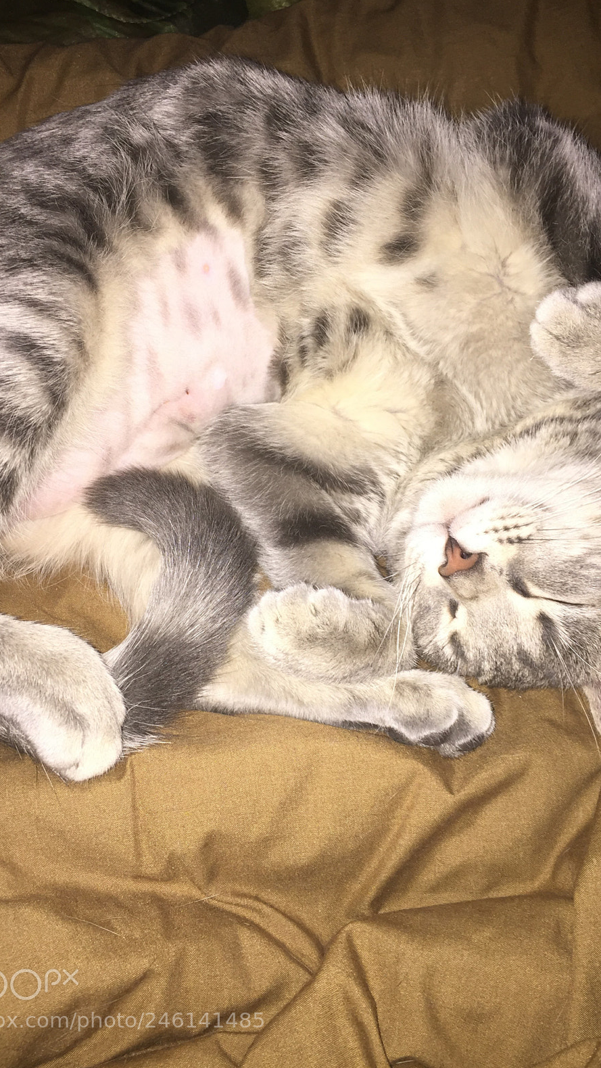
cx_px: 316
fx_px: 906
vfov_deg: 61.0
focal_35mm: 32
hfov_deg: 36.7
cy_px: 533
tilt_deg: -59.4
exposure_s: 1/30
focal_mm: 4.15
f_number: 2.2
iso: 32
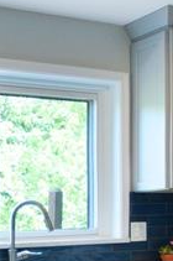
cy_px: 259
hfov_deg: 17.9
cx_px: -23
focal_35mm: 73
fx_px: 528
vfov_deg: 26.3
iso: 640
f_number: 3.5
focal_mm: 10
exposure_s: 1/80
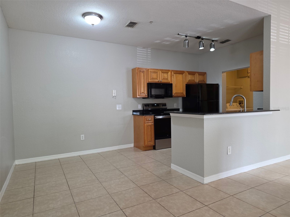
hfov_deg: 73.9
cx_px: 145
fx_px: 193
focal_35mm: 23
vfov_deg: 58.9
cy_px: 108
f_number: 1.7
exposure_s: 1/120
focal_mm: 6.3
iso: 320
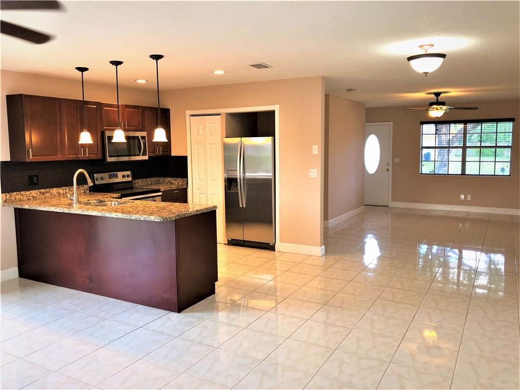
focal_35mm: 29
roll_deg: +0.2
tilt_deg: -6.4
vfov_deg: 48.2
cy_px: 195
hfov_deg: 61.7
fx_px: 436
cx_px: 260
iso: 40
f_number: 1.8
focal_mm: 3.99
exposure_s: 1/30
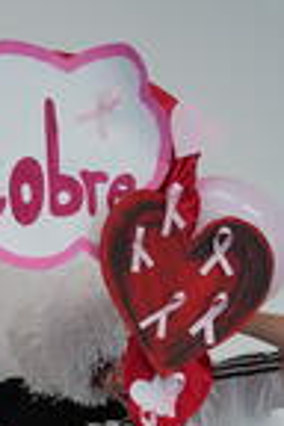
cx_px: -108
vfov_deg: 21.2
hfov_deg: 14.9
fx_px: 1027
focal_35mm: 87
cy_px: 559
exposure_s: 1/160
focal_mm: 31.3
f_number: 4
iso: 500
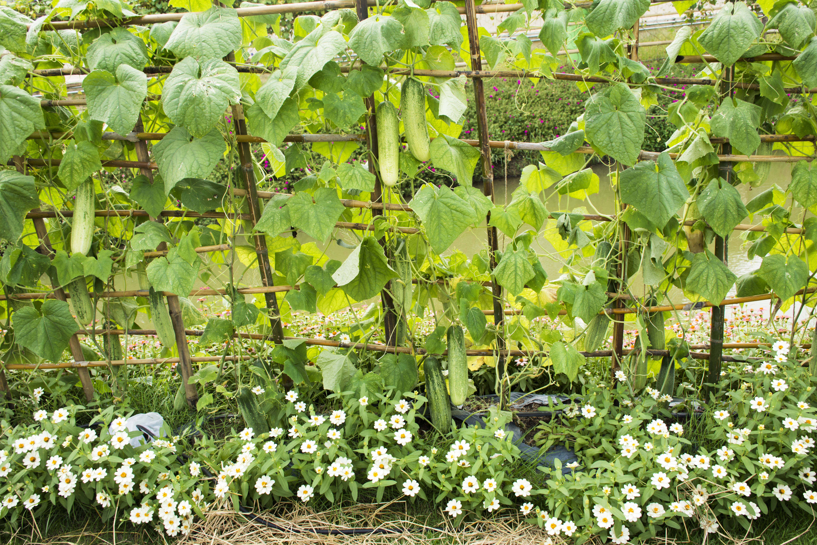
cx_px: 408
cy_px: 272
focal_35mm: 33
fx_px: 749
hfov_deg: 57.2
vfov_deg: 40.0
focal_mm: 22
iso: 200
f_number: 7.1
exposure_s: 1/160
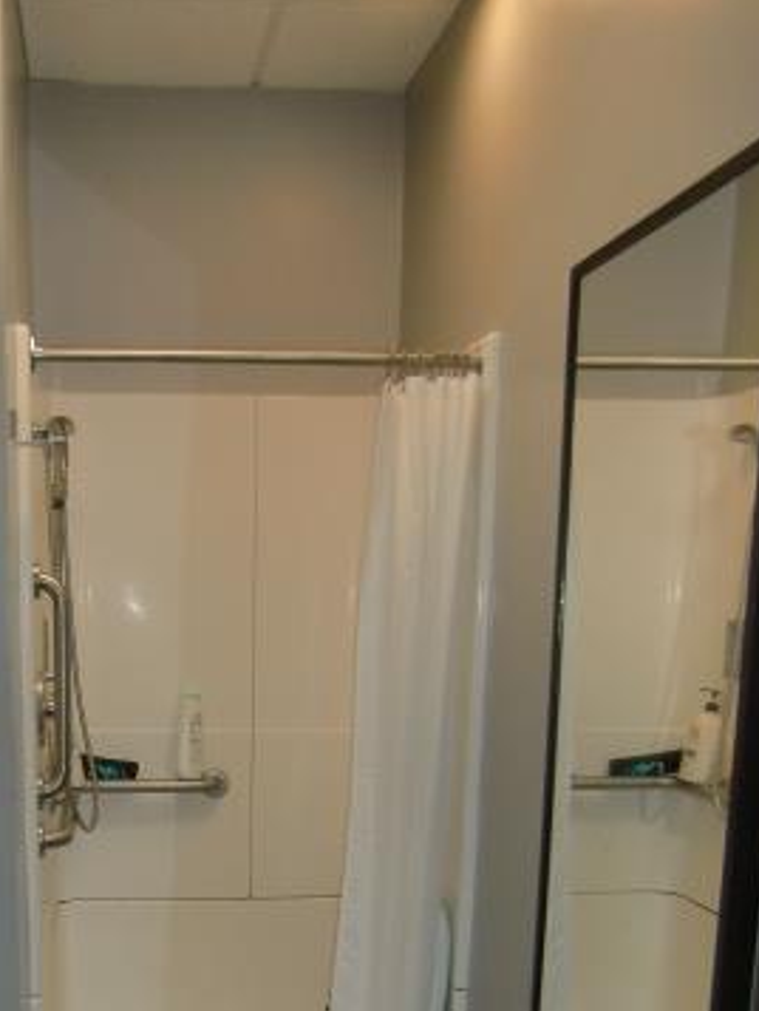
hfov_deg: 32.9
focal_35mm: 43
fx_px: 1256
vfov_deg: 40.7
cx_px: 178
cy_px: 898
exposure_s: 1/50
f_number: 3.2
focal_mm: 4.3
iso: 125
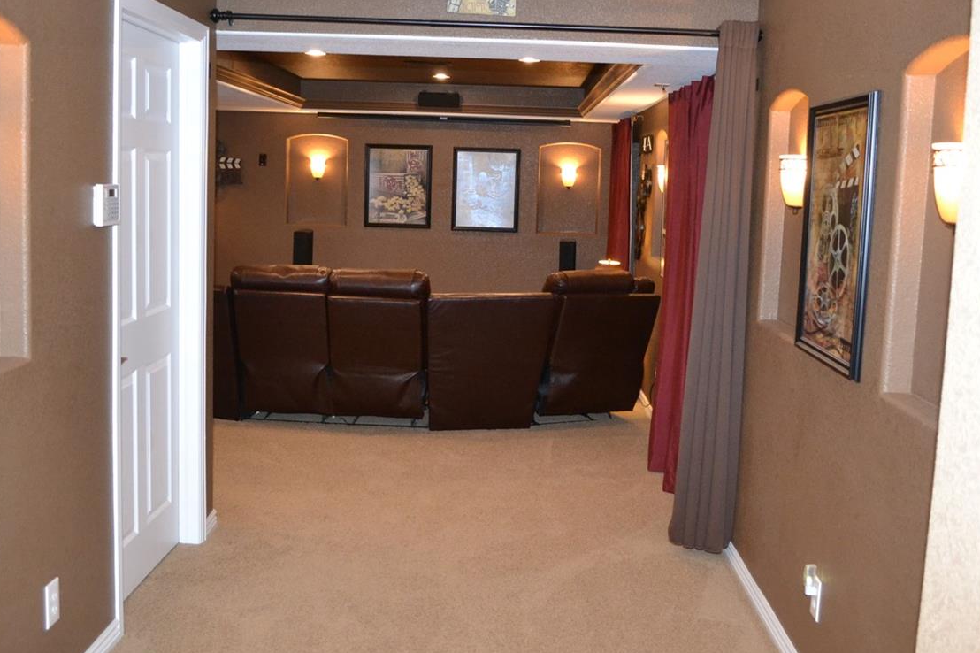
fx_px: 1061
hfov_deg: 49.6
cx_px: 496
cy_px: 314
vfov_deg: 34.2
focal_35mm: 39
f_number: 3.5
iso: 1600
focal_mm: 18
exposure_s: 1/60
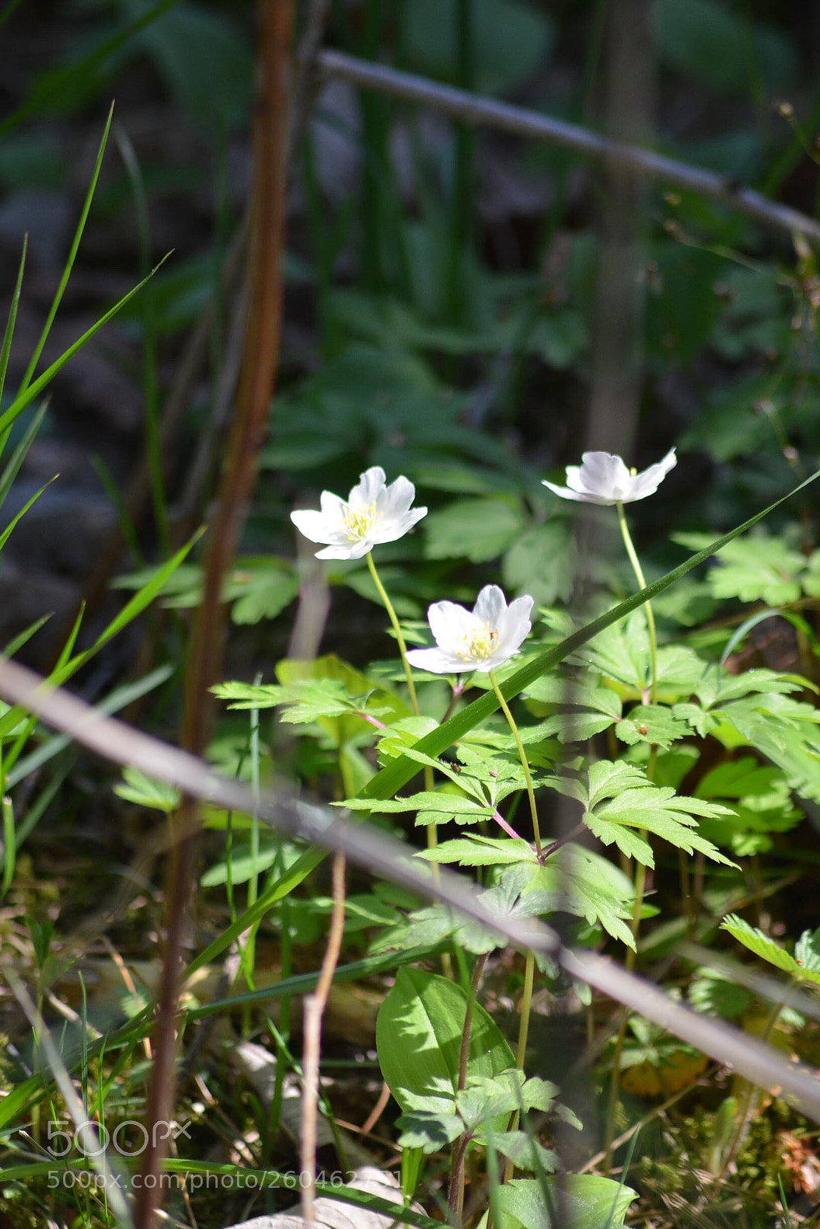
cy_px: 619
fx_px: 15507
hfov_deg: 3.0
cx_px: 410
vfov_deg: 4.5
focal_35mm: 454
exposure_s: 1/1000
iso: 640
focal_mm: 300
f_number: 5.6
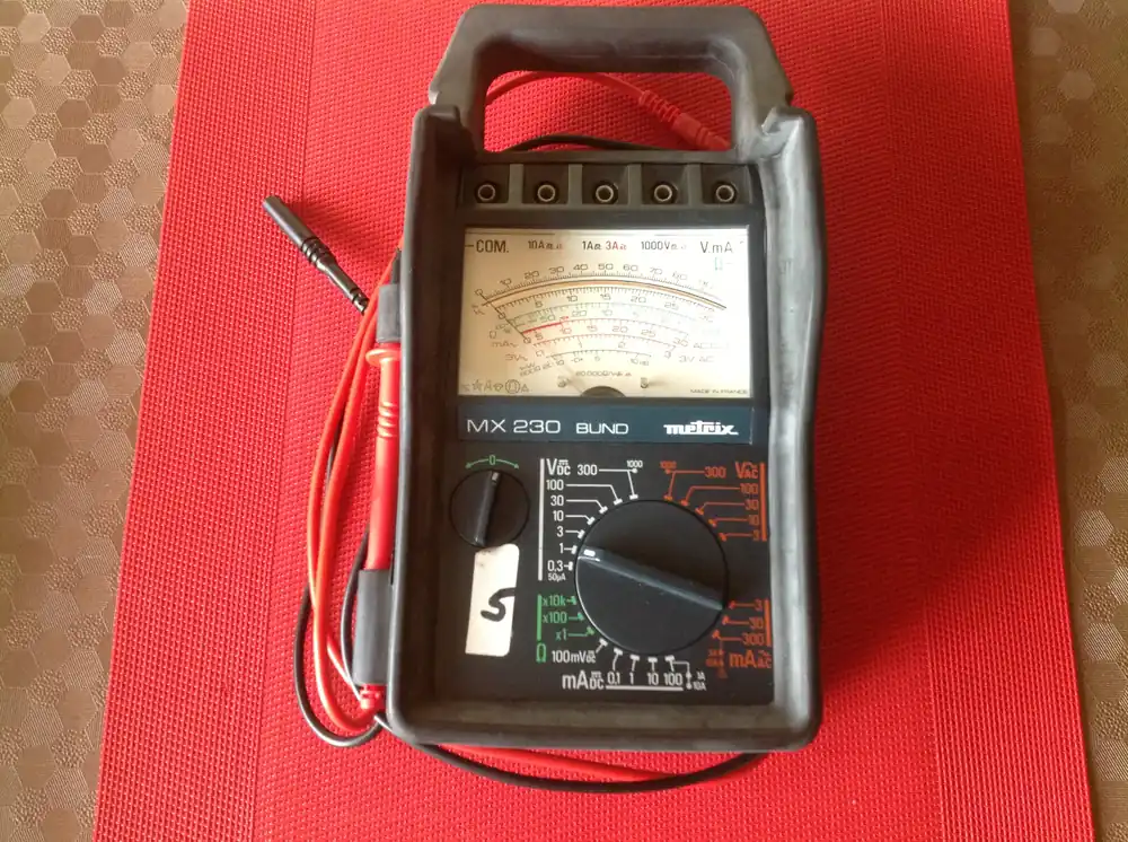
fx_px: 1138
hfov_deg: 52.7
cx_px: 564
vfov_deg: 40.6
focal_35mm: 35
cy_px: 421
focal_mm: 4.28
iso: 250
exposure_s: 1/15
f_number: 2.4
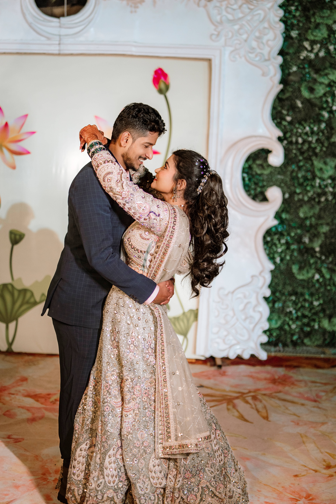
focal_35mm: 42
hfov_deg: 31.9
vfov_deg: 46.4
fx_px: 588
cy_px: 261
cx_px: 157
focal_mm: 35
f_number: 1.4
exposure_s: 1/250
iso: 640
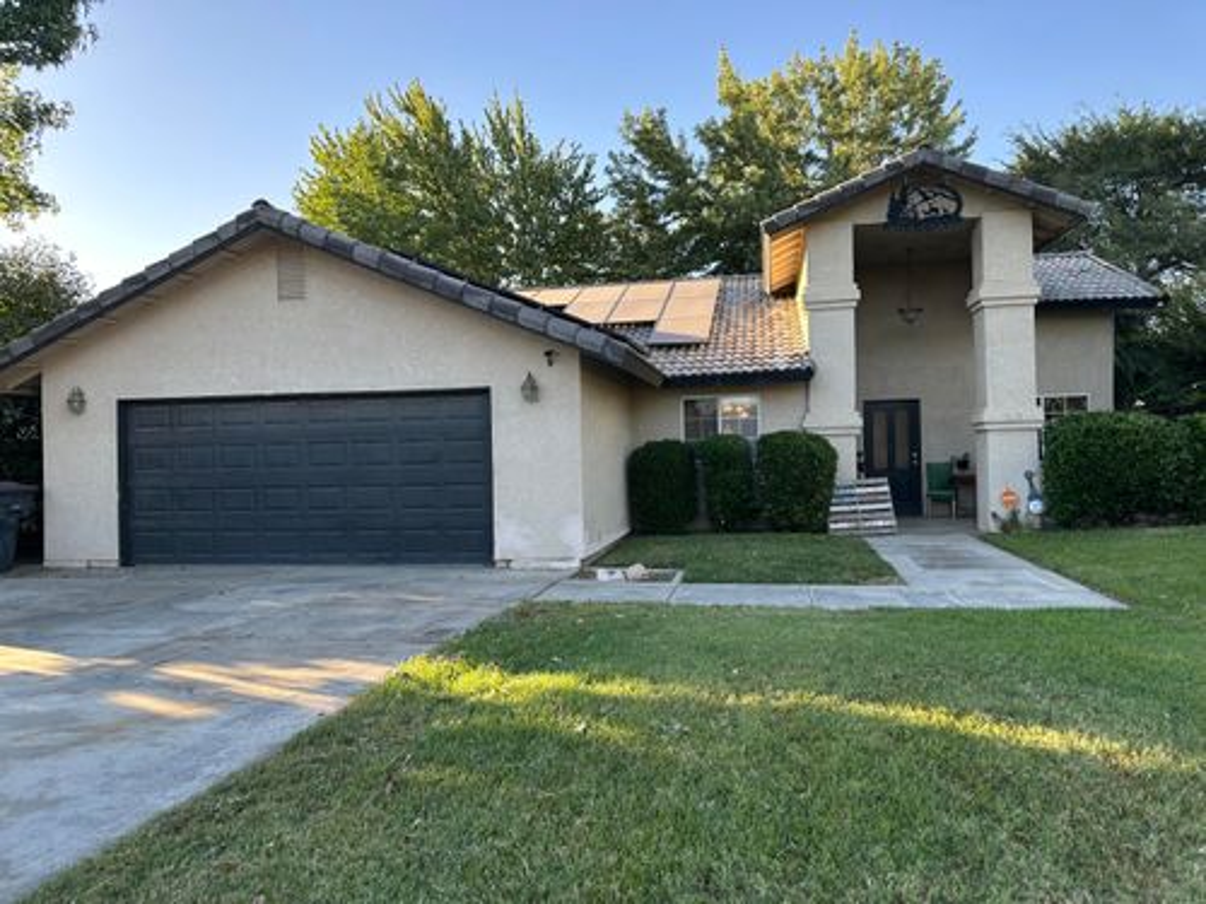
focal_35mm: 24
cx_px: 603
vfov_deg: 56.8
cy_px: 452
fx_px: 836
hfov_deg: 71.6
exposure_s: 1/431
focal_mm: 6.86
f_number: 1.78
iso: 80
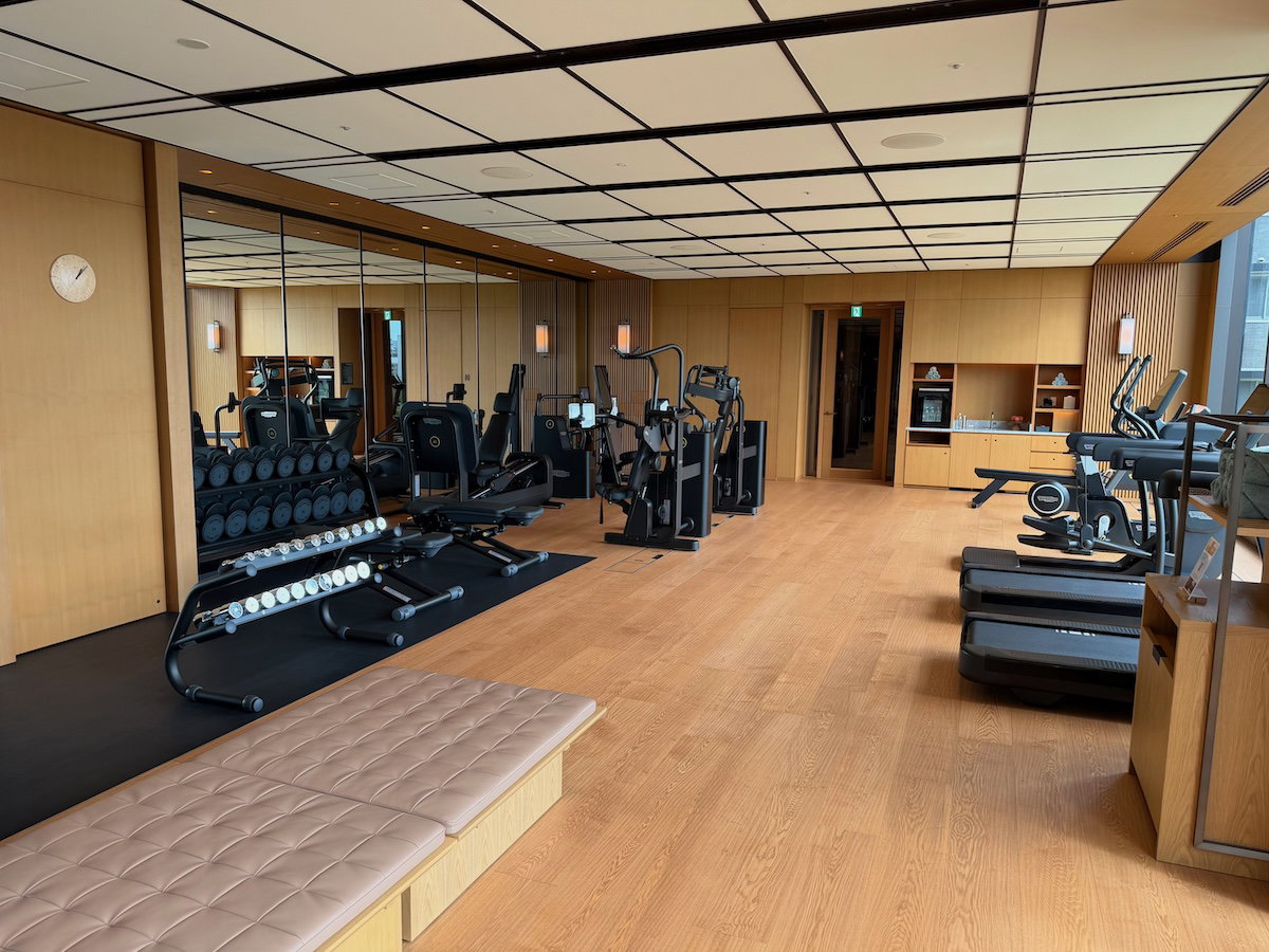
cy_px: 476
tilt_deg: -7.5
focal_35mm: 24
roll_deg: -0.2
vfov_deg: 56.8
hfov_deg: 71.6
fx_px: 880
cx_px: 634
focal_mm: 6.76
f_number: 1.78
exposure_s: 1/121
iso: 64
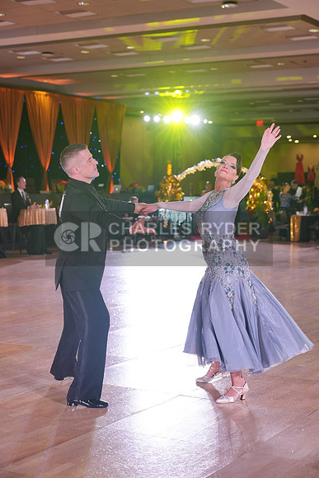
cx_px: 160
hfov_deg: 20.9
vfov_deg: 31.0
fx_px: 863
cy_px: 239
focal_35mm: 65
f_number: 4
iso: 2000
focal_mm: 65
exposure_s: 1/400
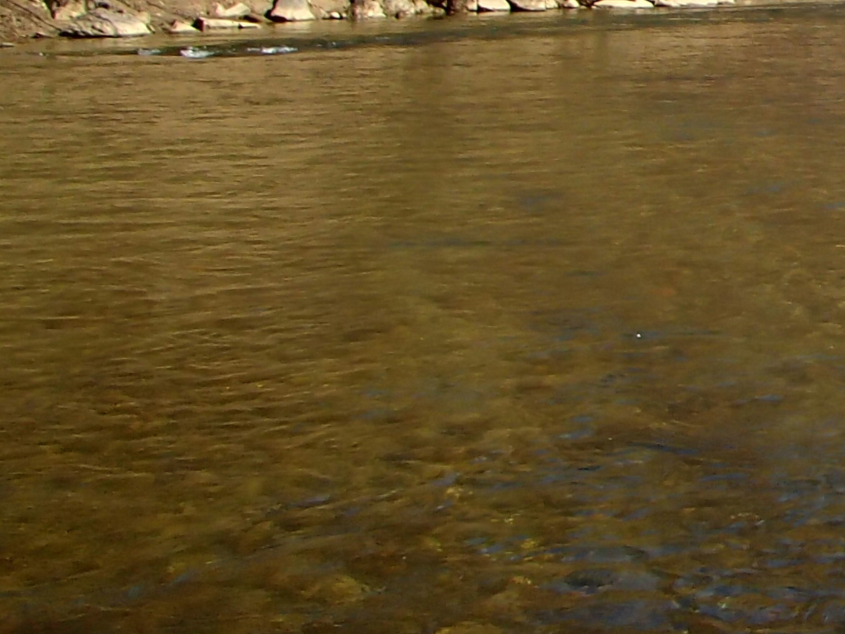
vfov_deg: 15.5
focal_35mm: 94
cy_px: 26
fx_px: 2294
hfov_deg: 18.7
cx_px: 1232
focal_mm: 5
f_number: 3.9
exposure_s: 1/500
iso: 100
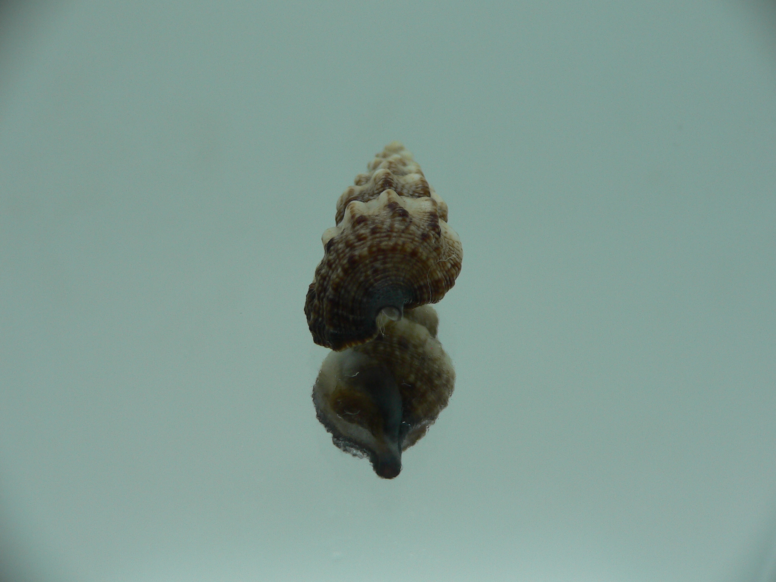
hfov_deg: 52.6
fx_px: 785
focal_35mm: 35
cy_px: 291
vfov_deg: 40.7
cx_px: 388
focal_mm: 4.6
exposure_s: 1/60
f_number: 2.8
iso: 80
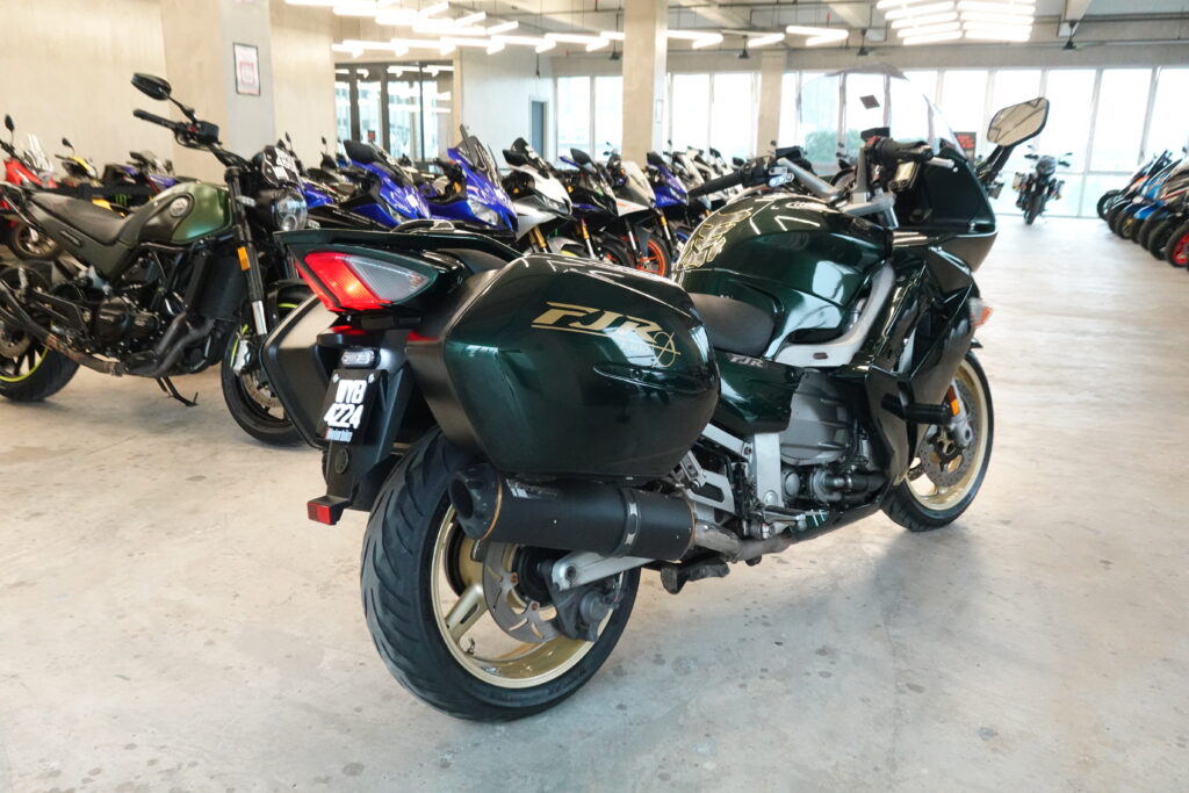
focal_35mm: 29
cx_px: 594
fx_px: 958
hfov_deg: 63.7
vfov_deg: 45.0
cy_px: 396
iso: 2500
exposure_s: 1/125
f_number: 3.2
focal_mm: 10.77
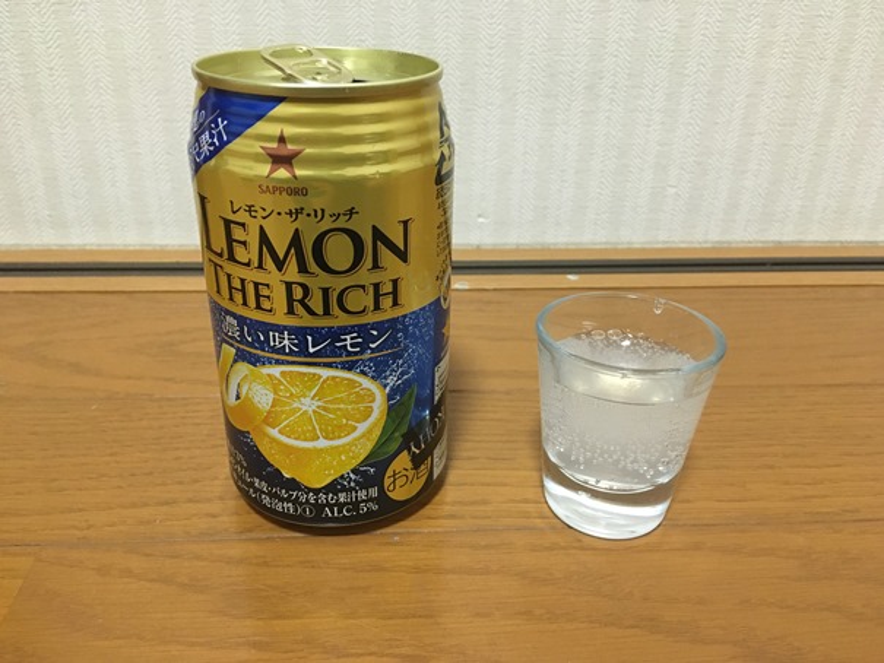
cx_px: 442
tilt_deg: -27.7
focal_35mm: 29
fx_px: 741
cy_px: 332
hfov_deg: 61.6
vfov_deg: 48.2
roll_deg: -1.2
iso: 200
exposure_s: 1/30
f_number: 2.2
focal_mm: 4.15
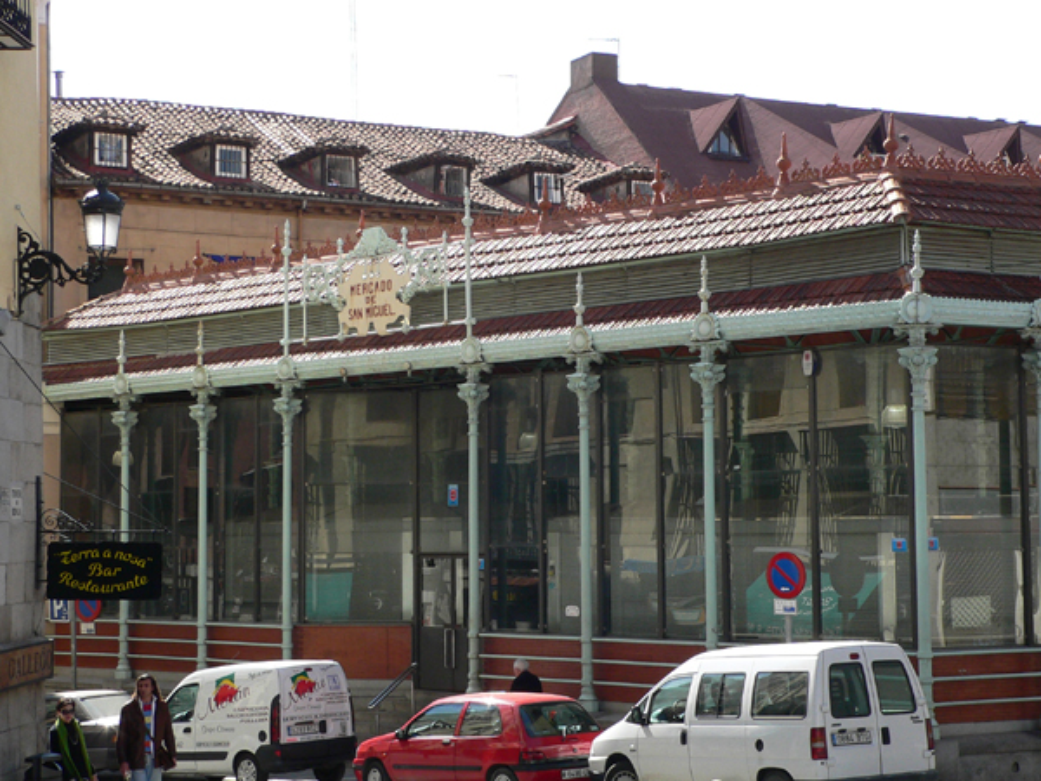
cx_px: 520
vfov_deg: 21.0
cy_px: 390
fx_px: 2105
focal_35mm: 70
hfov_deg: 27.8
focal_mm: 9.3
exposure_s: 1/400
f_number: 4
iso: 100
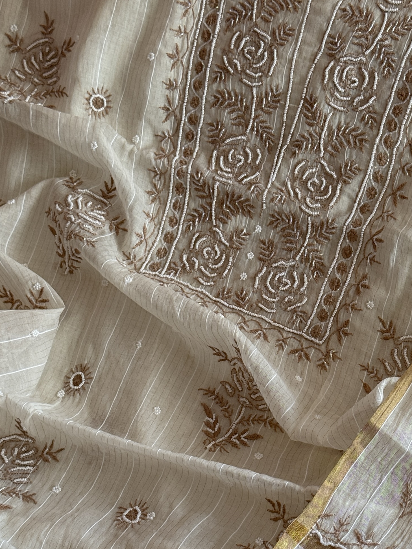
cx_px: 302
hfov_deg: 19.8
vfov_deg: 26.3
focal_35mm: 74
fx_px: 1175
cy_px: 334
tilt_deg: -52.4
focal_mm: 6.76
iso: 64
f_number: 1.78
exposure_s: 1/50
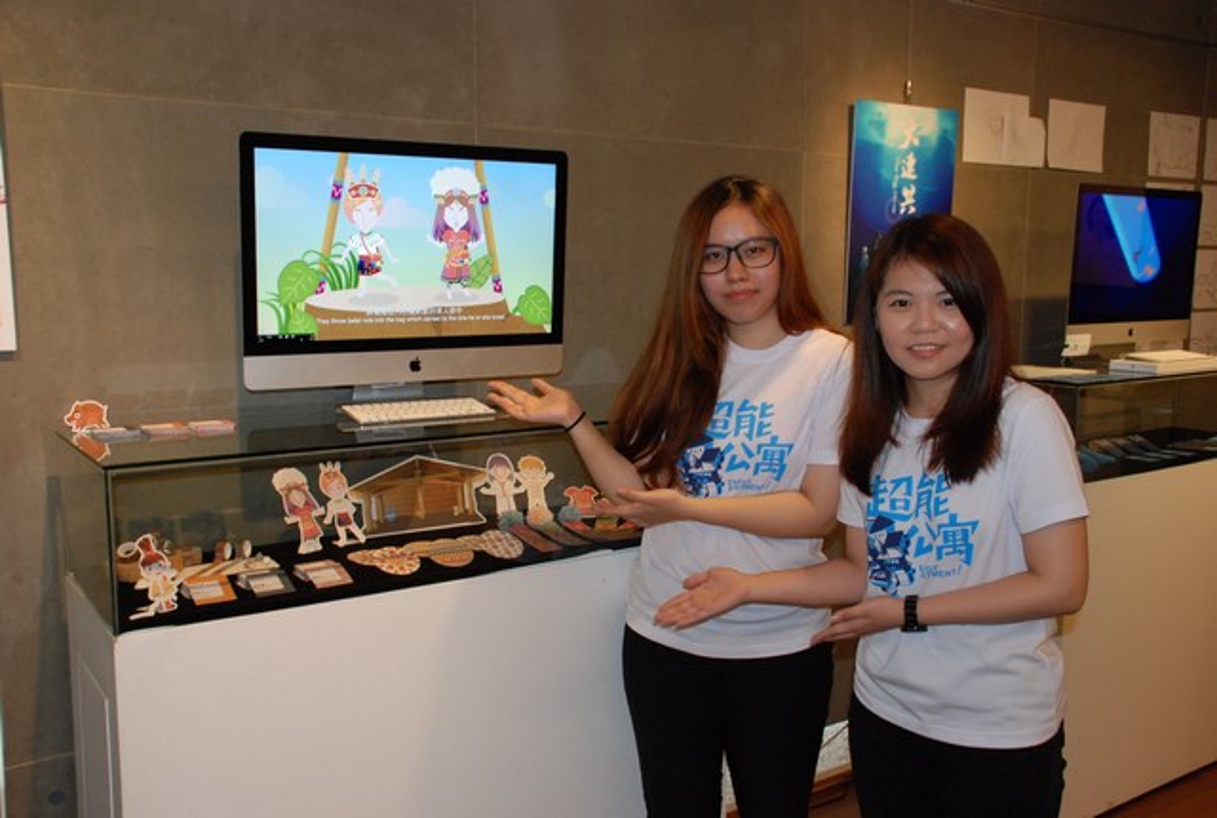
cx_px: 608
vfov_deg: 40.2
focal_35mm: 33
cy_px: 409
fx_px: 1118
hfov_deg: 57.1
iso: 800
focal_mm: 22
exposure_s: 1/60
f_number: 5
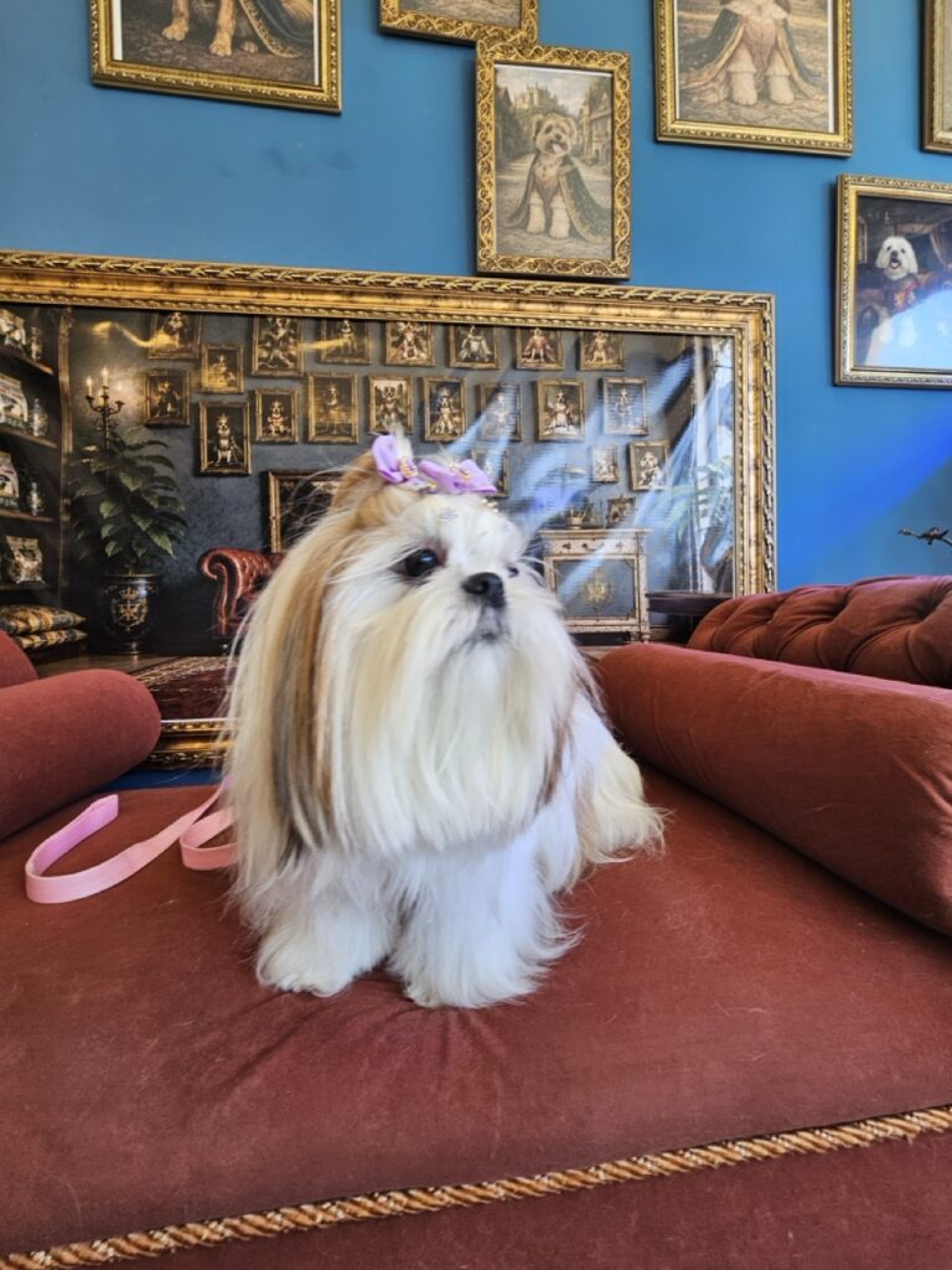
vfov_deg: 106.2
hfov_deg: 89.9
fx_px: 477
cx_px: 476
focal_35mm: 13
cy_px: 635
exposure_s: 1/77.4
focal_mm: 2.2
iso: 80
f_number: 2.2
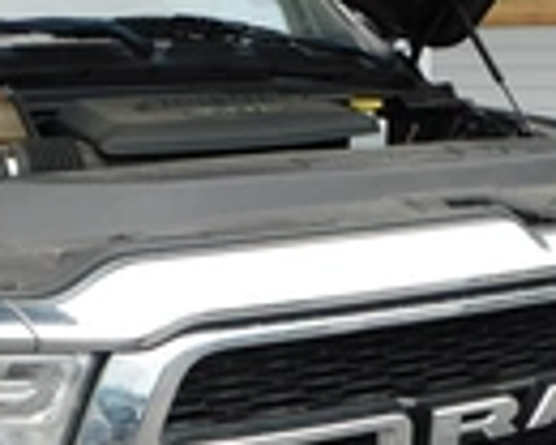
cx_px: 312
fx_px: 1135
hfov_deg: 27.5
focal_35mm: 69
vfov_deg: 20.3
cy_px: 573
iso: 125
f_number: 3
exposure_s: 1/500
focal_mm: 4
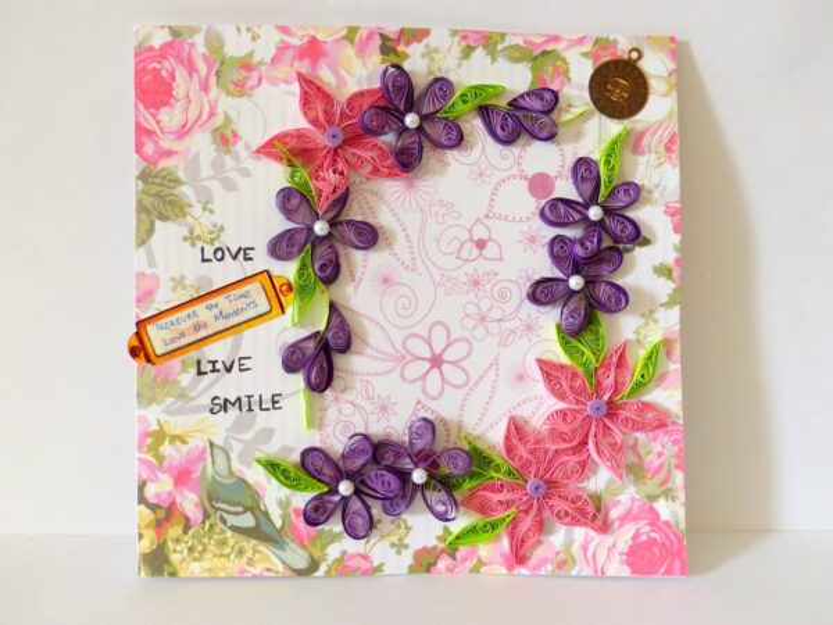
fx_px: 770
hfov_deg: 56.8
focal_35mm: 32
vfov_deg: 44.2
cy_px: 312
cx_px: 416
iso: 250
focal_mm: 5.7
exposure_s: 1/60
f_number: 2.8
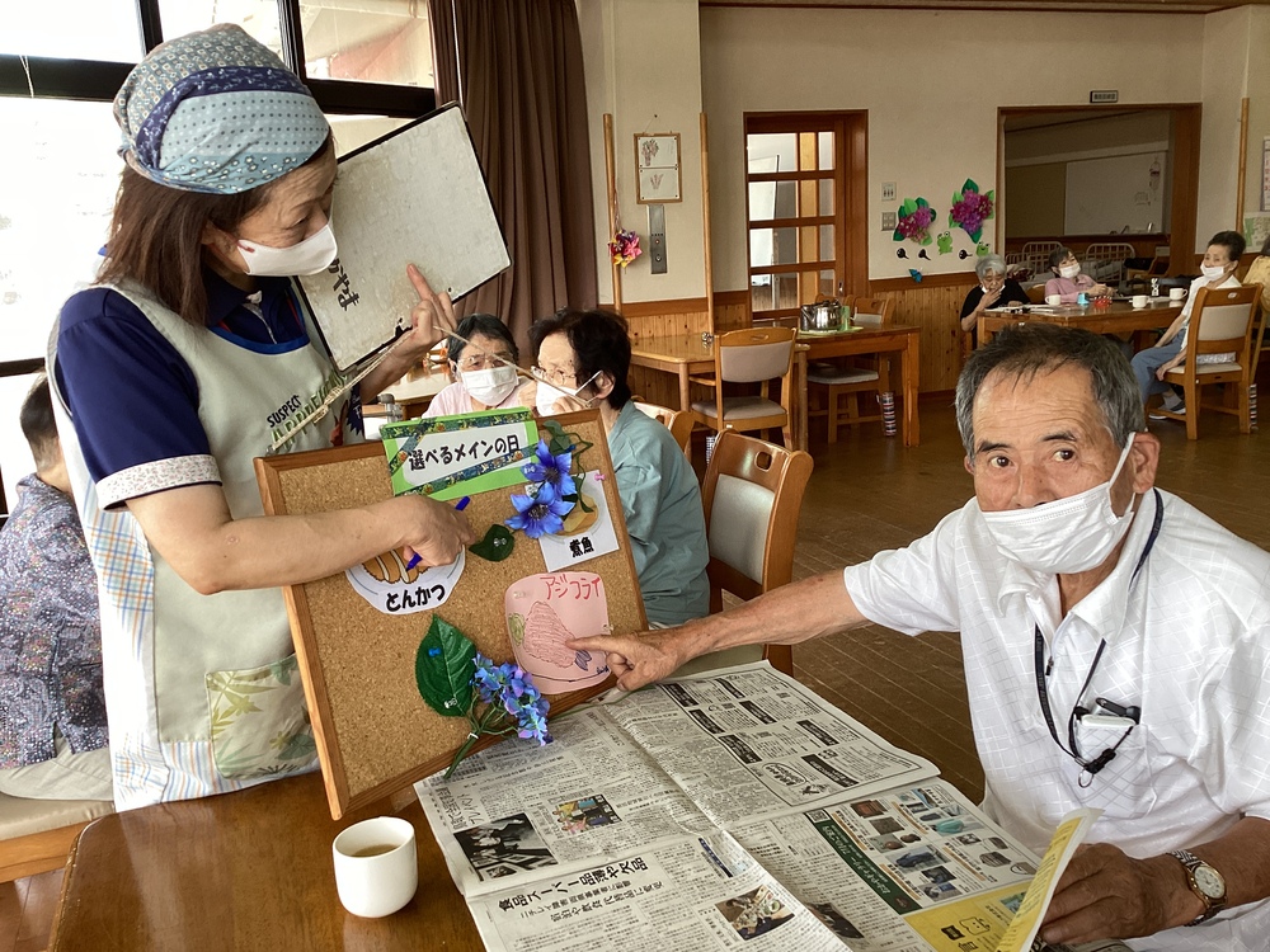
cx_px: 635
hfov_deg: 58.4
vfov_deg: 45.4
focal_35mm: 31
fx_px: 1137
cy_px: 476
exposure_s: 1/120
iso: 80
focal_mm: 3.3
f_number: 2.4
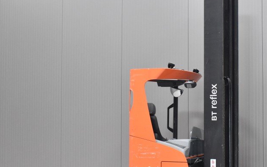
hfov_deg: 30.7
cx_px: 214
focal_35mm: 65
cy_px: 105
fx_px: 473
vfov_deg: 20.0
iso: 1600
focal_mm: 22
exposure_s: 1/20
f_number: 5.6
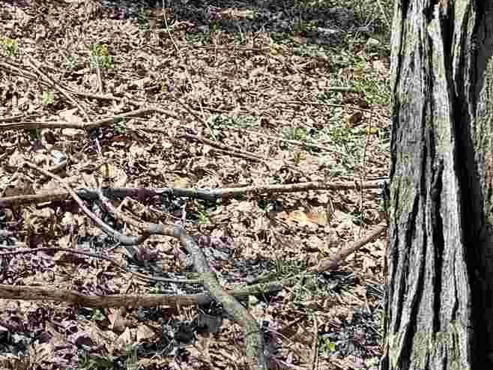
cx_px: -90
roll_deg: +2.7
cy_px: -88
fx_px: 1596
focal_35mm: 112
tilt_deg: -15.5
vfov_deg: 12.9
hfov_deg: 16.8
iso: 80
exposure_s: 1/1174
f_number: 1.78
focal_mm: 6.76
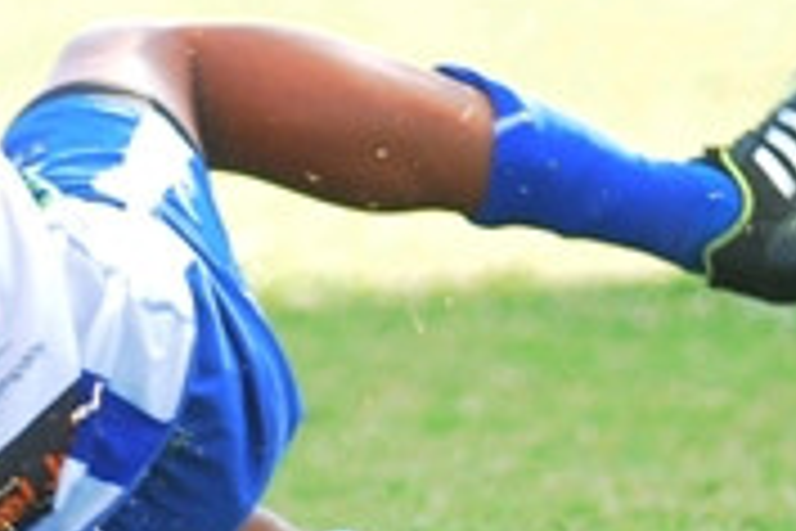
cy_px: -484
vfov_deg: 0.7
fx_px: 45059
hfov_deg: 1.0
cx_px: -877
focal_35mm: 2038
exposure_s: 1/640
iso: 400
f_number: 3.5
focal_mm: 300
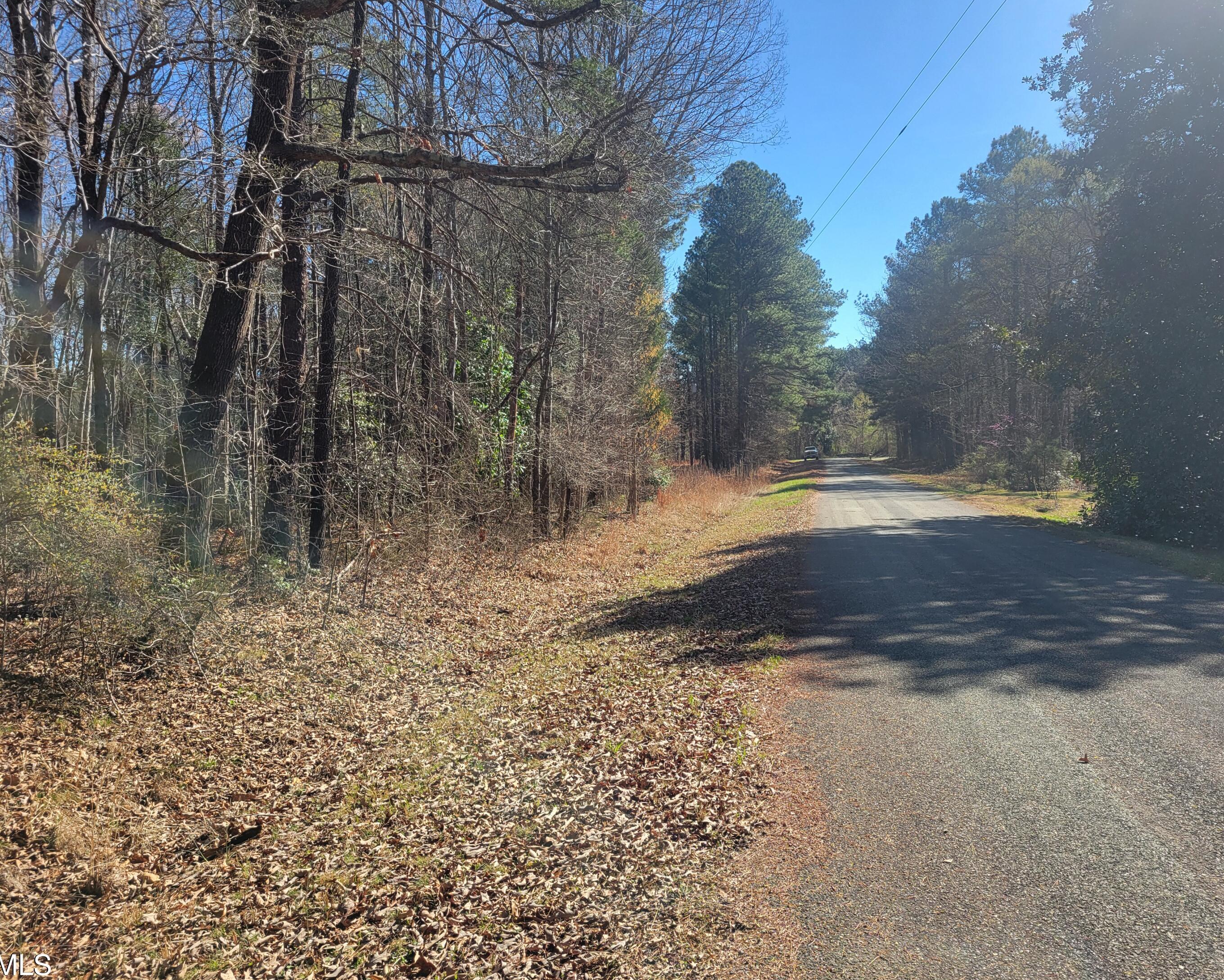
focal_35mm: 28
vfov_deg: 51.5
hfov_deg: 62.2
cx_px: 646
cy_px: 505
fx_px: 1014
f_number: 1.8
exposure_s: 1/1449
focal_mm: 5.4
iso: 40
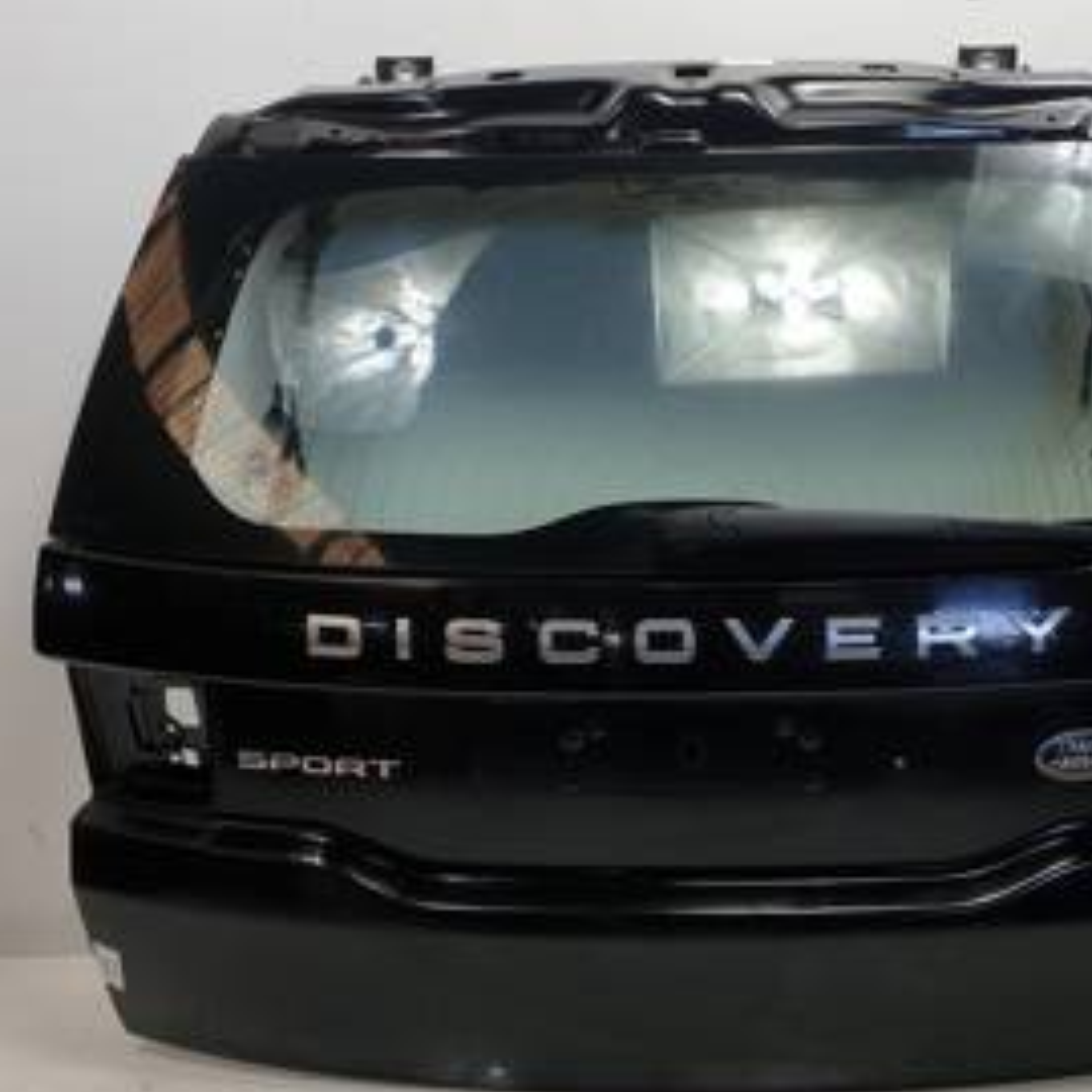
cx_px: 675
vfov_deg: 48.4
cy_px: 566
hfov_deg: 48.0
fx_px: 1213
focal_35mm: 34
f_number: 2.4
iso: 50
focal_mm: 4.3
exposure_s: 1/101
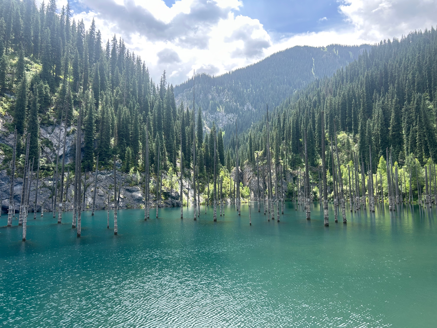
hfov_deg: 67.3
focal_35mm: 26
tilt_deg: +5.8
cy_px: 164
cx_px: 218
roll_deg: +1.3
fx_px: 328
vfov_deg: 53.1
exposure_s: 1/1135
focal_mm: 5.7
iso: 50
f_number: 1.5
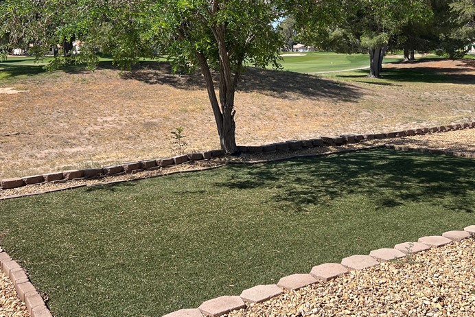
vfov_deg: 32.7
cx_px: 242
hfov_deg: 48.4
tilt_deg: -2.8
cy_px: 72
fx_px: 528
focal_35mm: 40
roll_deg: -1.1
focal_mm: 5.7
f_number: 1.5
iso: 50
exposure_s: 1/1575
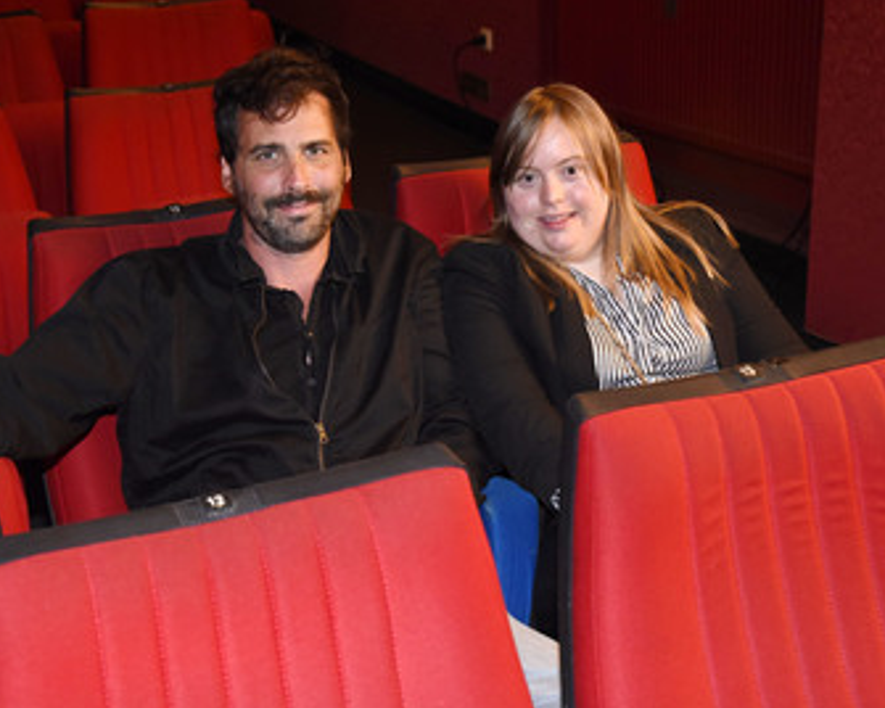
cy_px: 351
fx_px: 1519
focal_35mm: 58
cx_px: 406
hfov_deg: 32.5
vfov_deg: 26.2
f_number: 6.3
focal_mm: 46
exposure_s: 1/30
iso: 3200
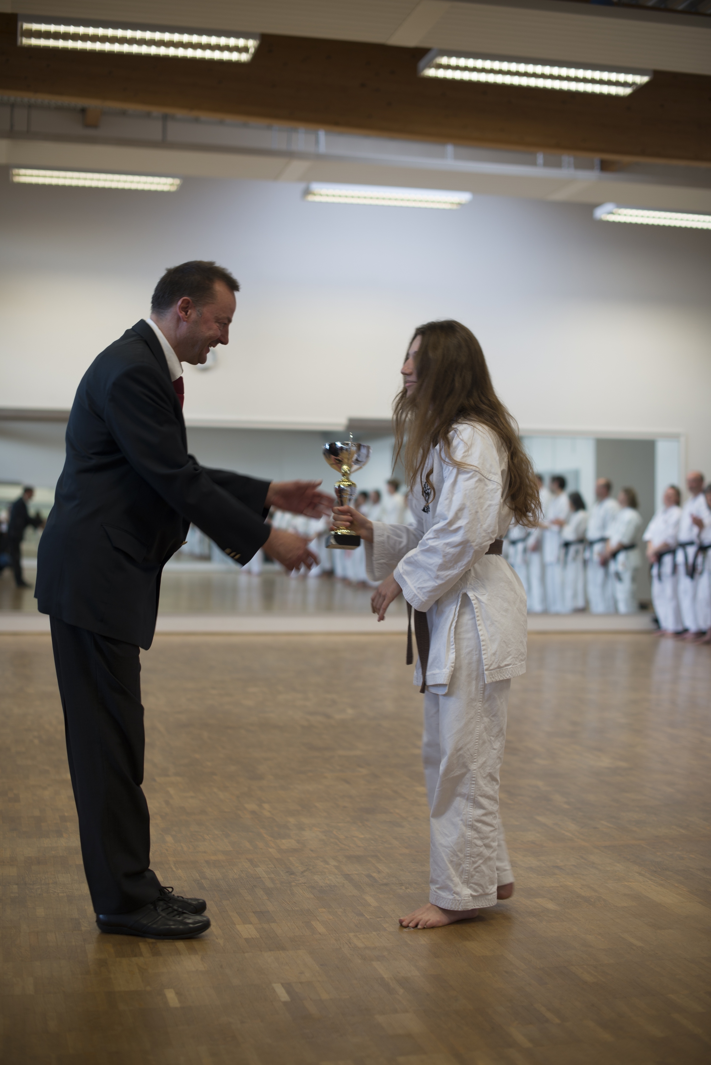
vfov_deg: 39.6
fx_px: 1480
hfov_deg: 27.0
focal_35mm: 50
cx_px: 356
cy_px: 532
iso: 100
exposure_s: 1/50
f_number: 2.5
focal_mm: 50
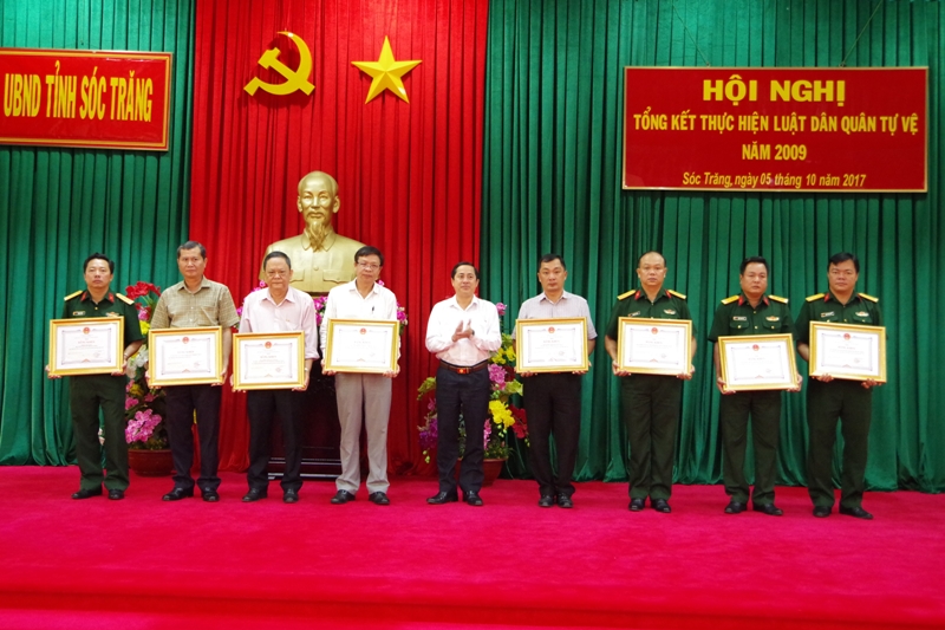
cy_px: 315
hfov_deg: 53.1
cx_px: 472
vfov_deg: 36.9
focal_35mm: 36
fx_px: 945
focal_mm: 24
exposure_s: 1/30
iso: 3200
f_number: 4
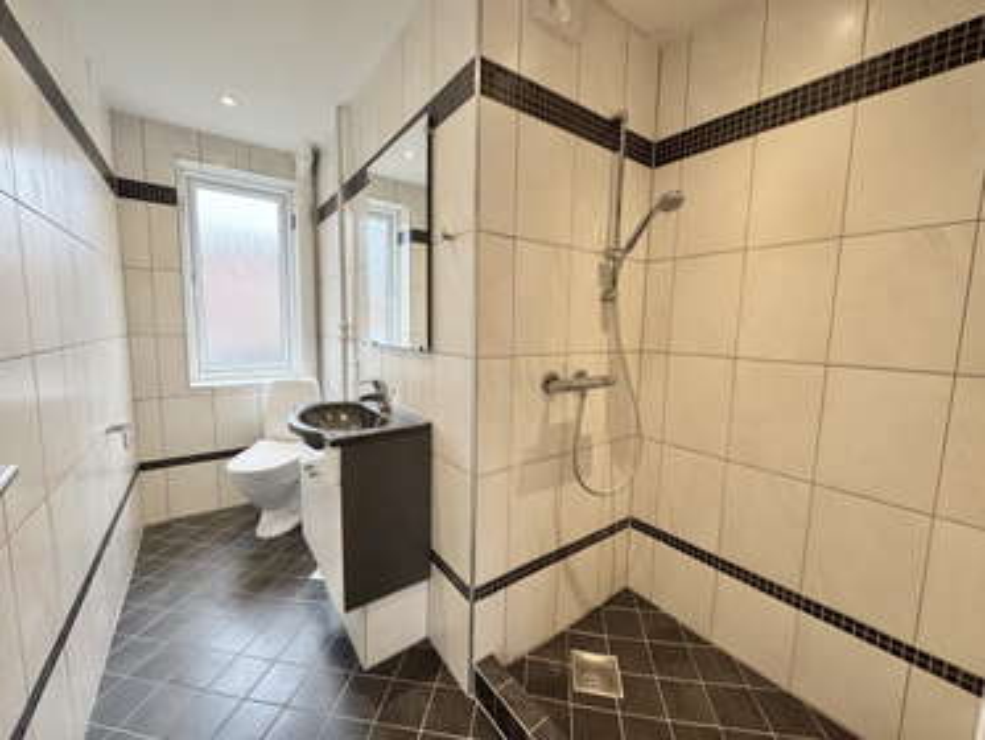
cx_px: 492
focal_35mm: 14
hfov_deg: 102.0
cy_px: 370
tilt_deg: -5.8
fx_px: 398
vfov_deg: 85.7
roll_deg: -1.1
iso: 160
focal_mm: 2.22
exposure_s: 1/100
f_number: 2.2
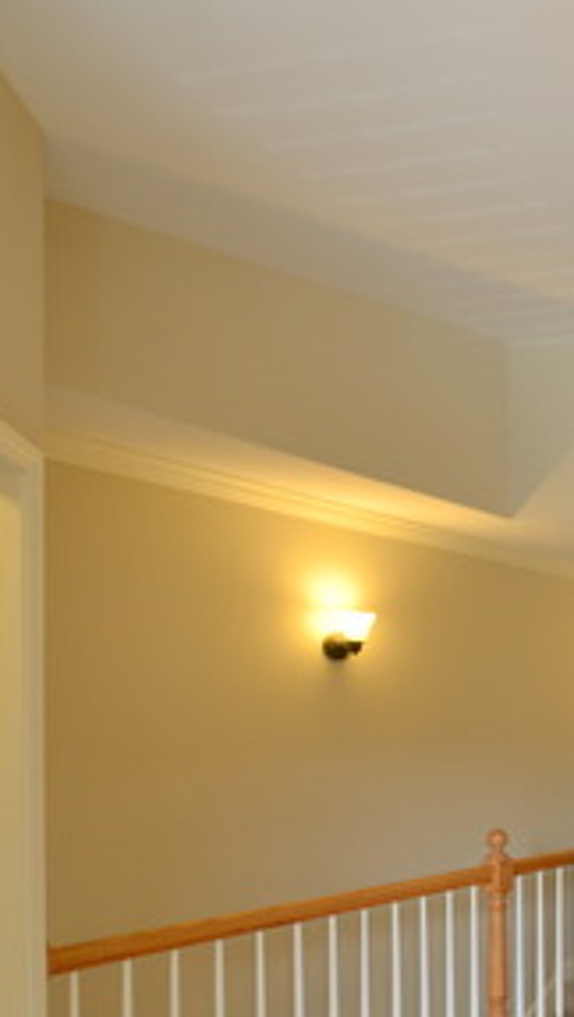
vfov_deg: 54.6
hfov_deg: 20.4
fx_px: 945
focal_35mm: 35
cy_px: 732
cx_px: 1091
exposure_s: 1/80
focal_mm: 15
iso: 400
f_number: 4.5
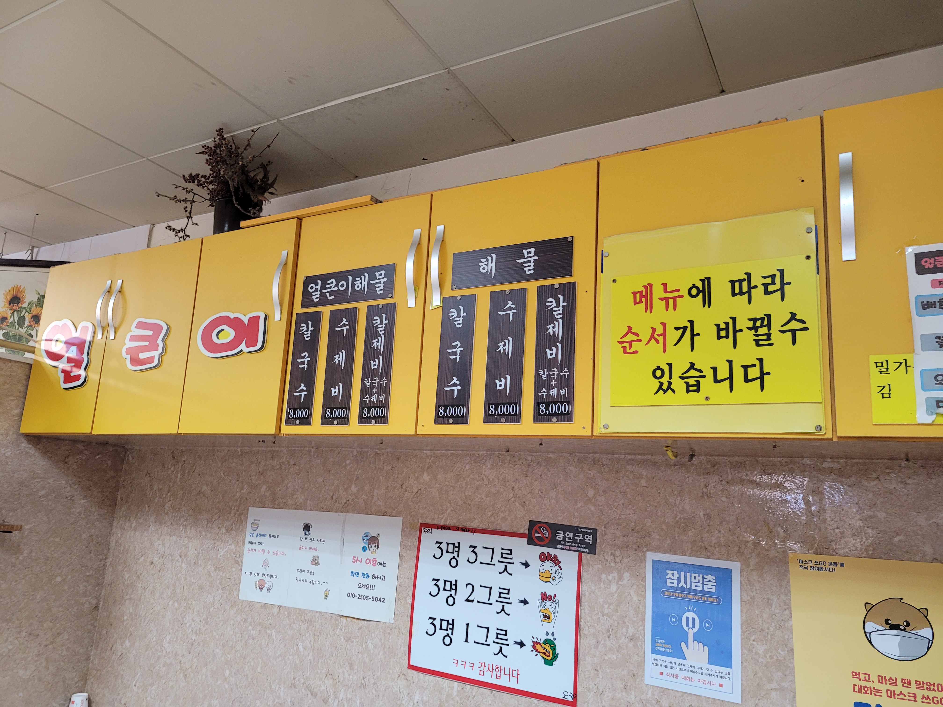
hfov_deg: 67.3
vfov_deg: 53.1
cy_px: 354
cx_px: 472
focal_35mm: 26
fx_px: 708
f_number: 1.8
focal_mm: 5.4
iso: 250
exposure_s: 1/60
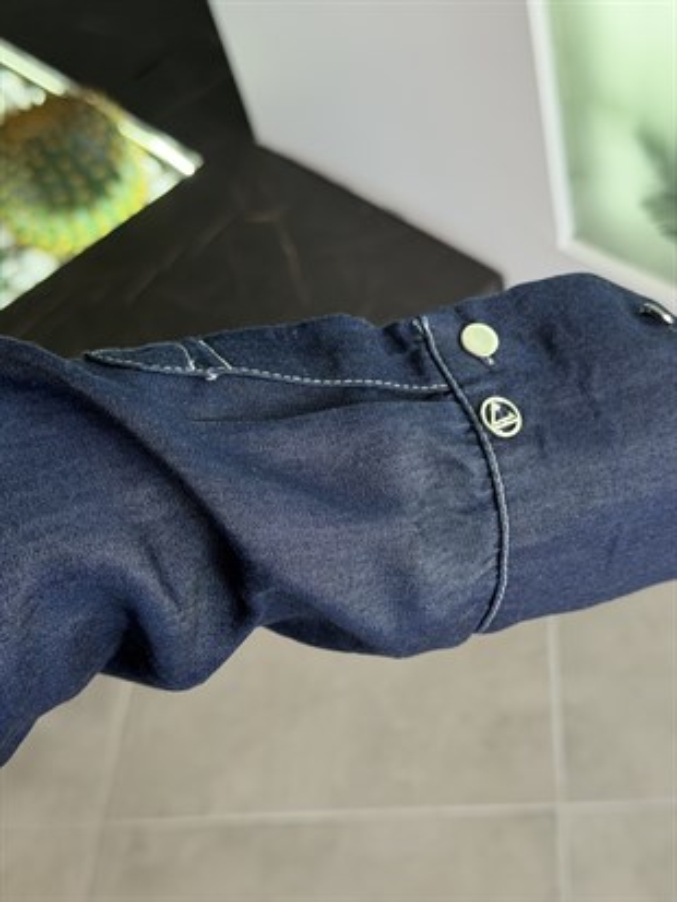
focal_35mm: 48
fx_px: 1251
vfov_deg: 39.6
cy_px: 451
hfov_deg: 30.3
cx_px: 338
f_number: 1.78
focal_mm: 6.76
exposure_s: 1/100
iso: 50
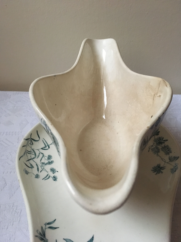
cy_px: 121
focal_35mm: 29
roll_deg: +1.2
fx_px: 202
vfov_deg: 61.7
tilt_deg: -38.8
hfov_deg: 48.2
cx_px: 90
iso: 250
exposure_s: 1/17
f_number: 2.2
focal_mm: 4.15
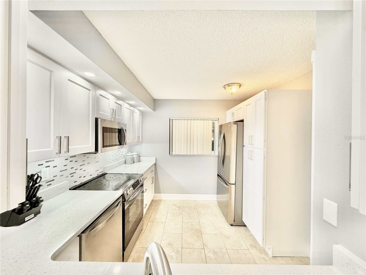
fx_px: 148
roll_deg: +0.3
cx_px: 183
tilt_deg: -1.0
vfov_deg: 85.7
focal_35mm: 14
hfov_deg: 102.1
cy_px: 138
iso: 80
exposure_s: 1/120
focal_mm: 2.22
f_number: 2.2
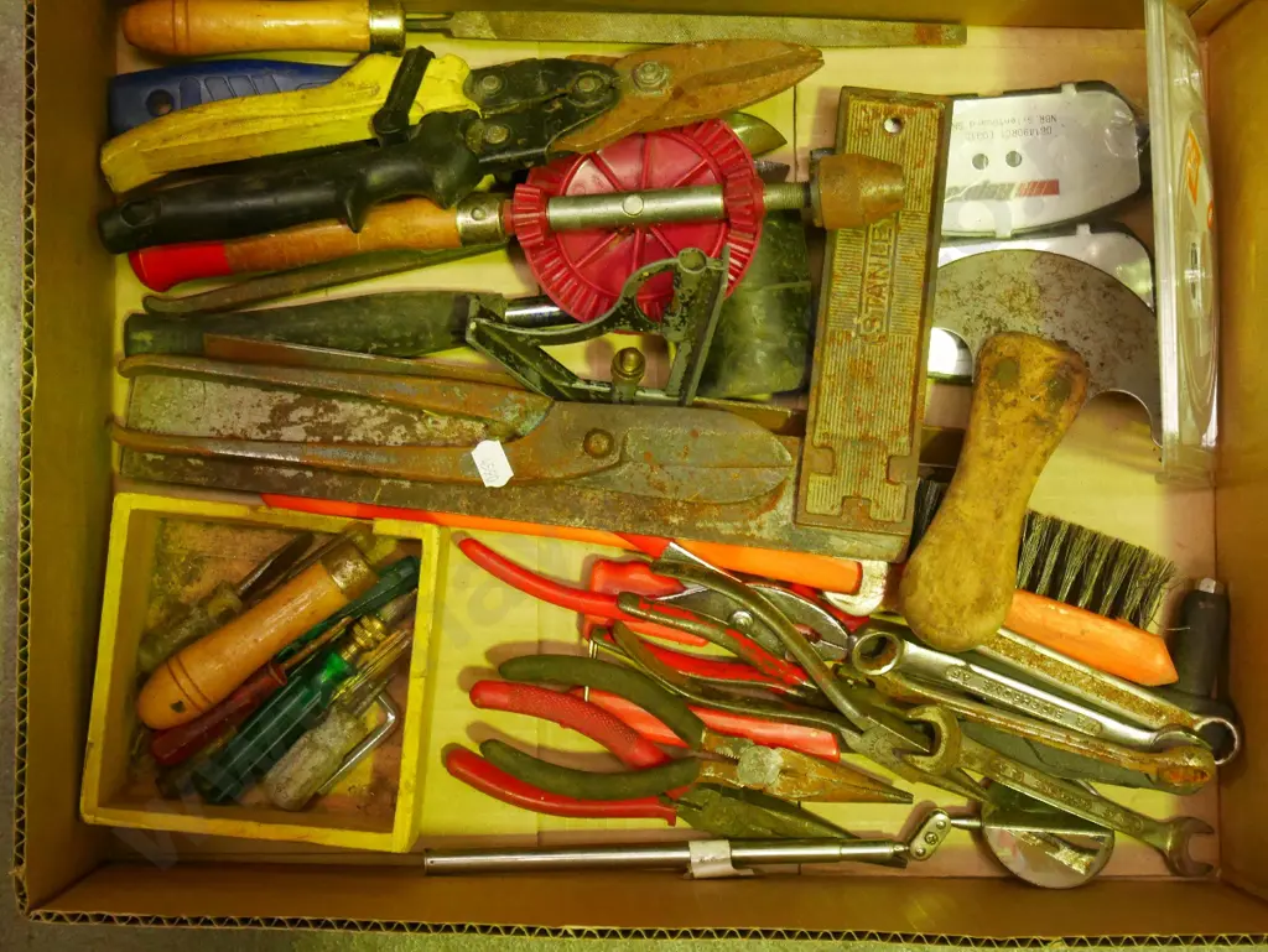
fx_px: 2345
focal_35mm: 64
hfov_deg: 30.3
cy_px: 476
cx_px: 634
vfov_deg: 22.9
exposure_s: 1/80
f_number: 5.6
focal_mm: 32
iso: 3200
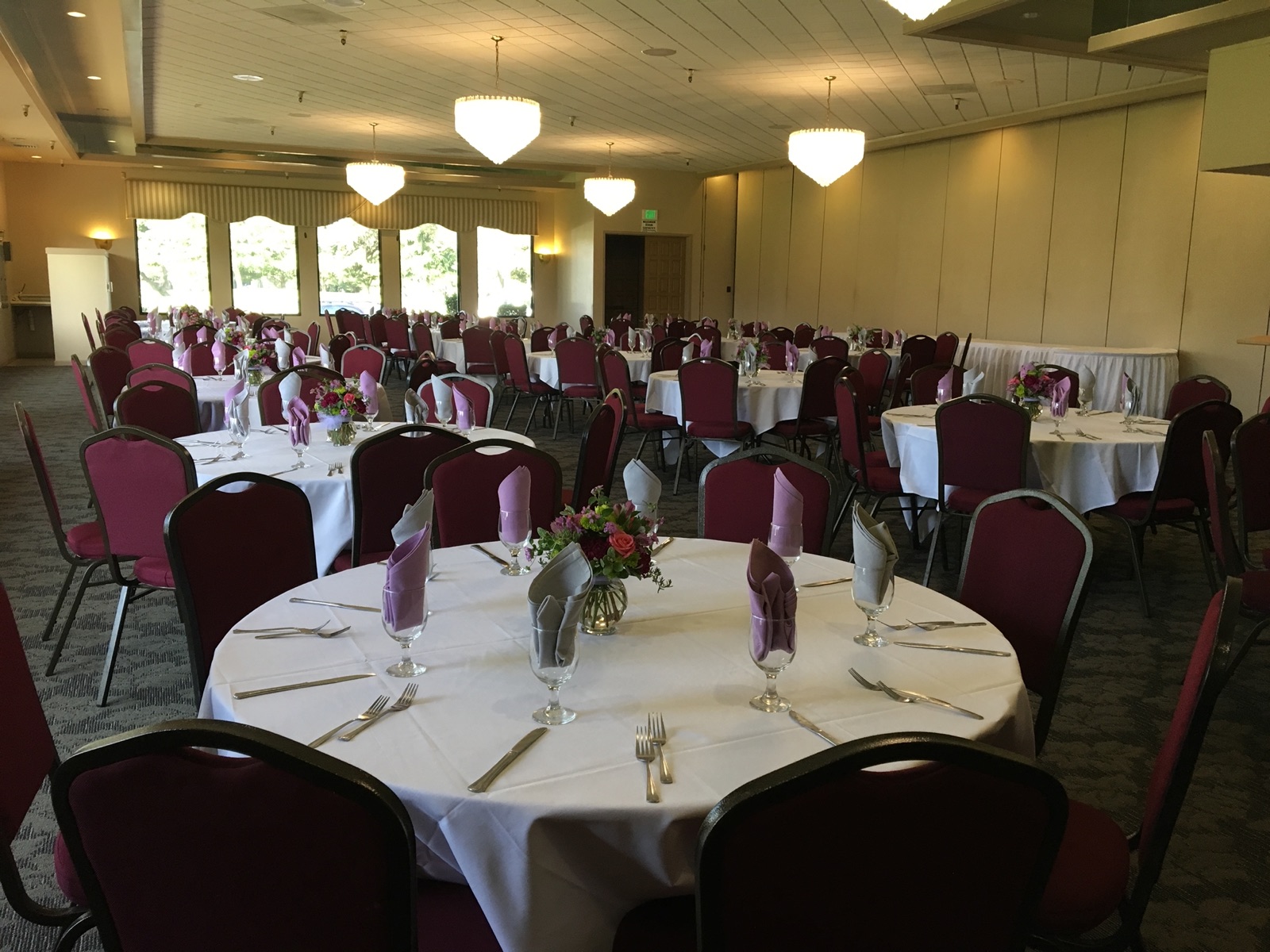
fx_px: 1064
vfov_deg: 48.2
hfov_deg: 61.7
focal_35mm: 29
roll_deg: -0.9
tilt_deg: -9.7
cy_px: 476
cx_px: 635
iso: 100
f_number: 2.2
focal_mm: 4.15
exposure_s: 1/30
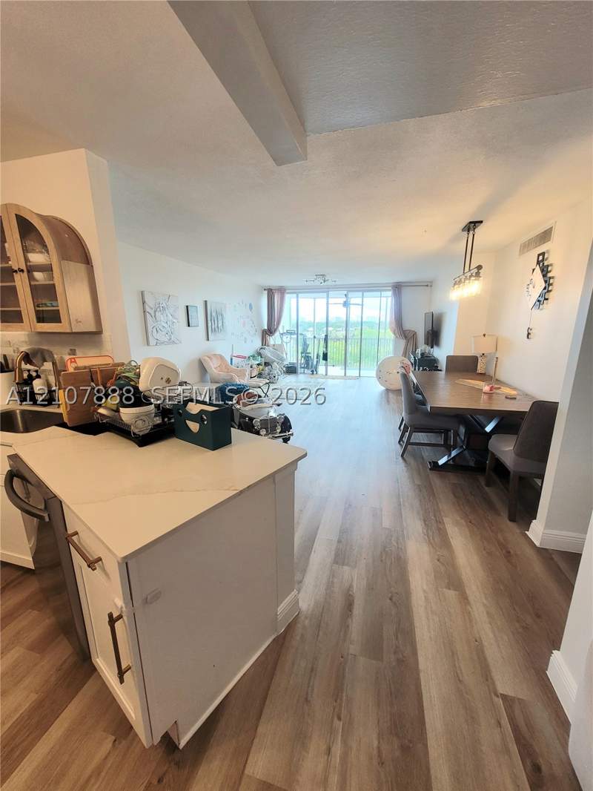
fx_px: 297
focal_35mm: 13
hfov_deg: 89.9
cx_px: 296
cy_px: 396
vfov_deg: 106.2
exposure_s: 1/60.2
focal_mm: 1.74
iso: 100
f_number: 2.2
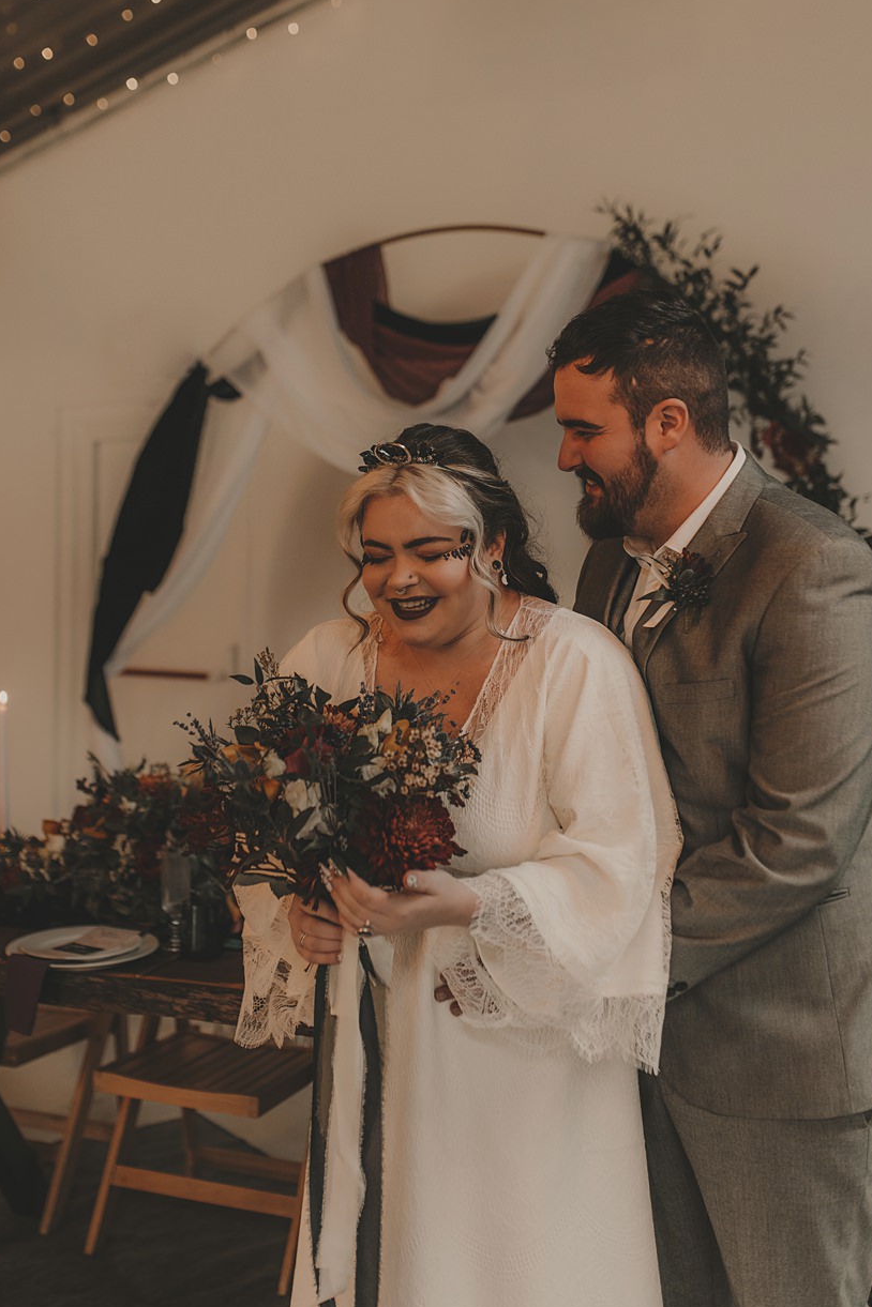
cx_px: 378
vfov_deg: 45.3
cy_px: 575
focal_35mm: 43
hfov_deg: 31.2
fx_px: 1562
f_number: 2
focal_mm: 35
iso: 500
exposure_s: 1/160
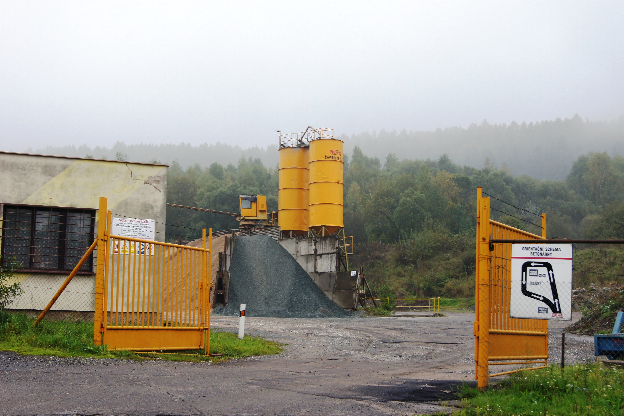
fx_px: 909
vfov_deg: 25.7
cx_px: 312
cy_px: 208
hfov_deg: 37.9
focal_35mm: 52
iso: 100
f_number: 6.3
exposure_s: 1/125
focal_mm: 35
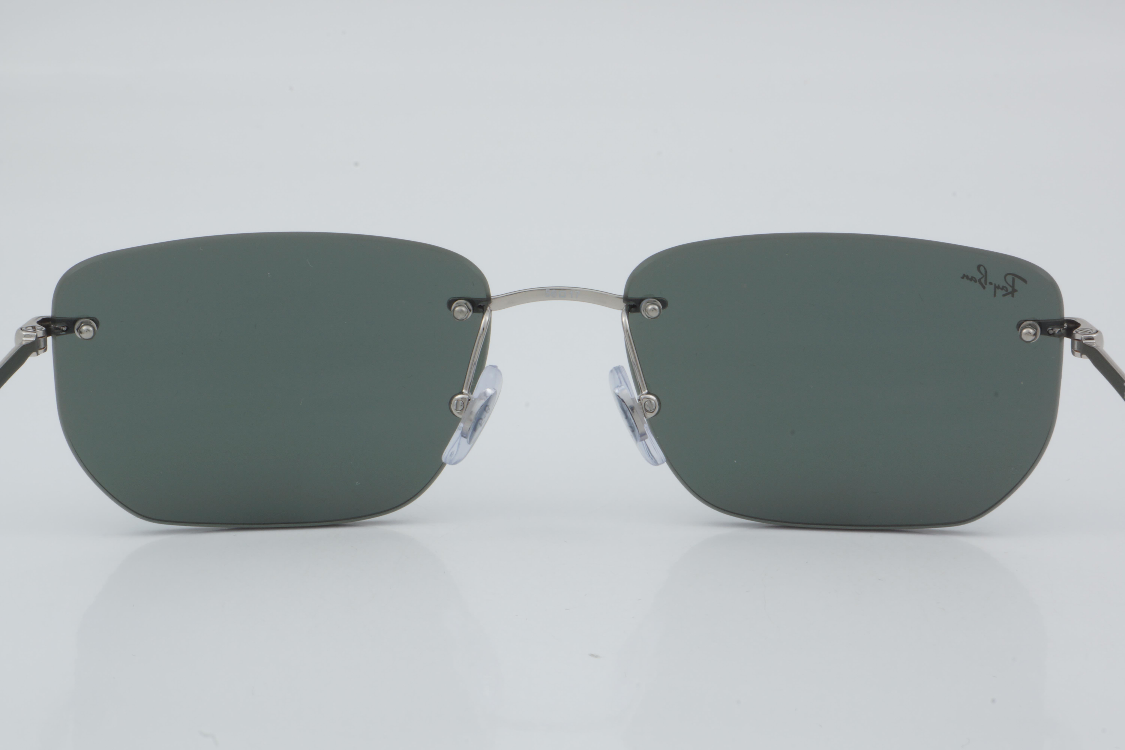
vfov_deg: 16.6
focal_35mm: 82
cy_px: 375
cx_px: 562
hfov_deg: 24.6
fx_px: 2578
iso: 100
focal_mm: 55
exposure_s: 1/4
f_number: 29
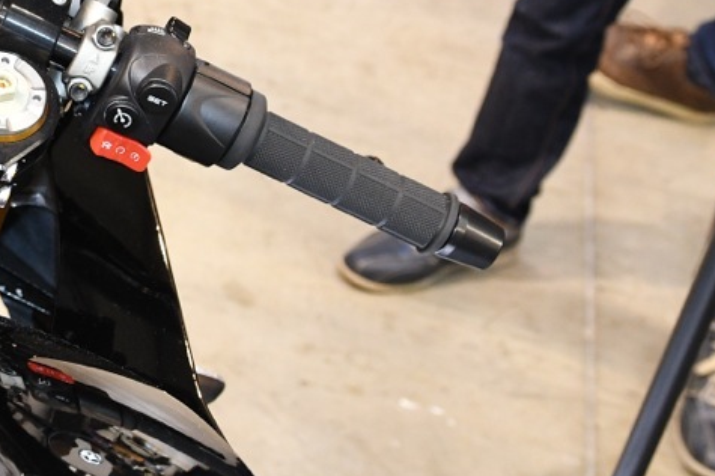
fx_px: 1766
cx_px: -205
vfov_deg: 15.2
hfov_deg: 20.9
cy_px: 43
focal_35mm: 89
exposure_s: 1/100
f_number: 3.2
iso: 1400
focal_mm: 22
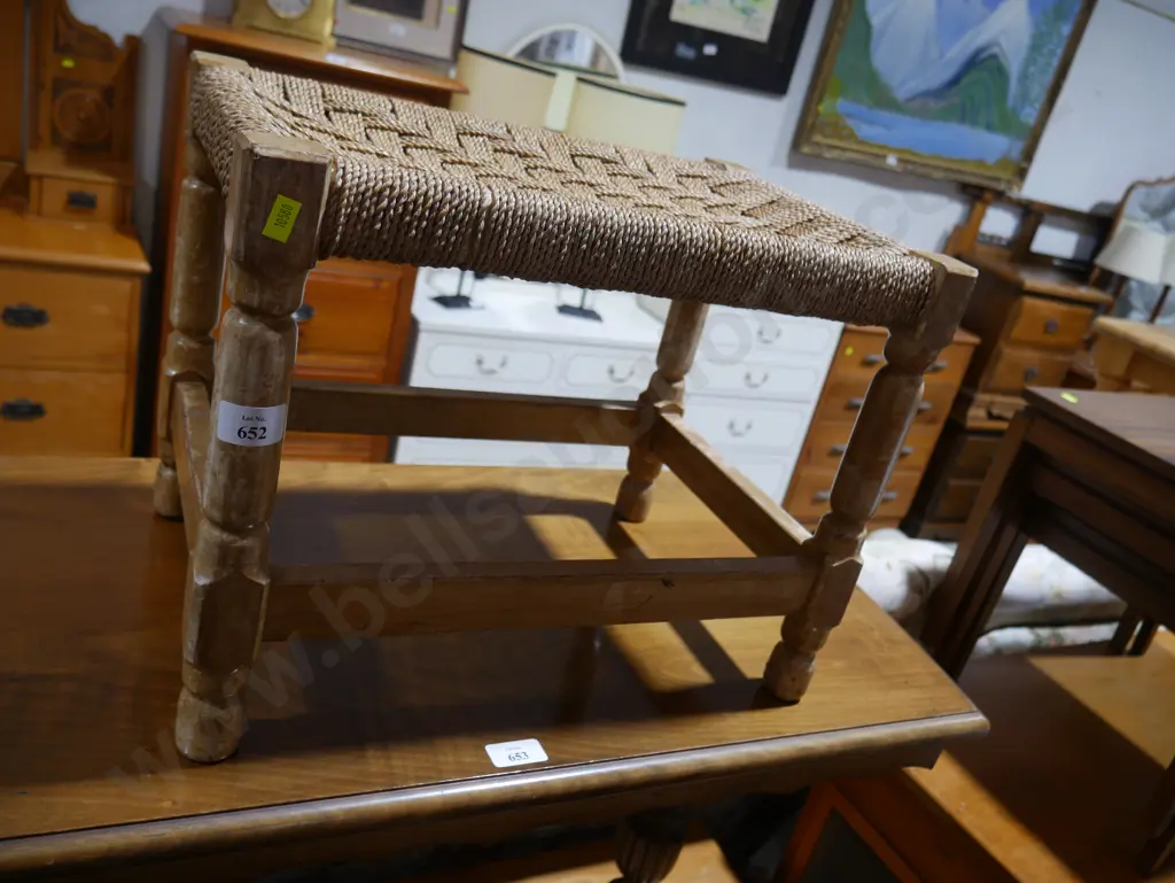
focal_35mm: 28
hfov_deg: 63.4
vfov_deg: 49.8
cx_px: 588
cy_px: 442
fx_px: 951
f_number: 3.5
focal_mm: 14
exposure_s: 1/60
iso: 250
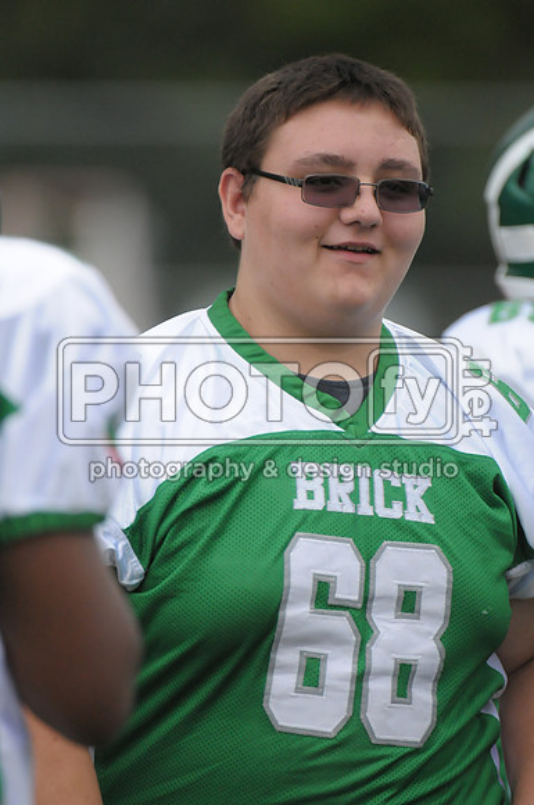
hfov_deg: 2.3
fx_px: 13389
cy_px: 402
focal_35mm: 600
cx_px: 267
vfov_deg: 3.4
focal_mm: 400
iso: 1600
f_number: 4
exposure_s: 1/4000
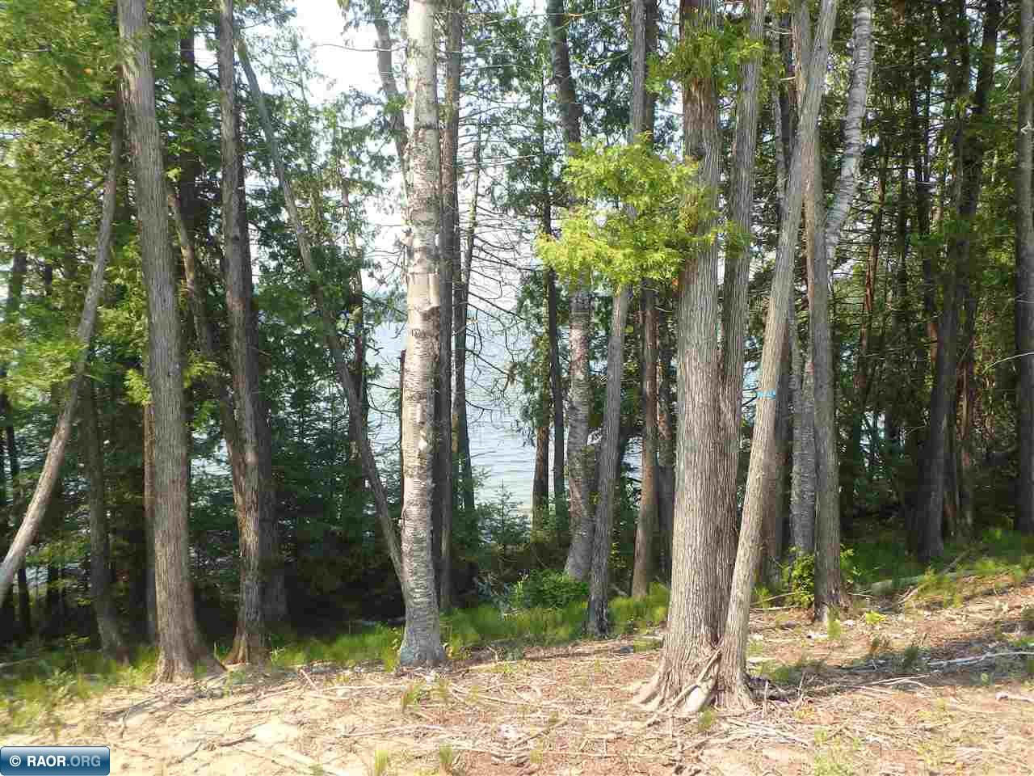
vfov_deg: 48.2
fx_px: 866
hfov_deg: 61.7
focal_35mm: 29
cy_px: 388
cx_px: 517
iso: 125
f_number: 4.6
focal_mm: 5.2
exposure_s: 1/250
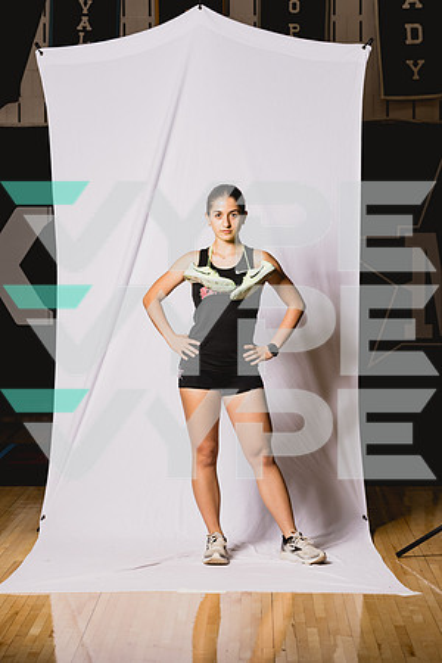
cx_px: 221
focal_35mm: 101
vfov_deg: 20.2
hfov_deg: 13.6
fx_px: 1860
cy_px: 332
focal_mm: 101
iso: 400
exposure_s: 1/125
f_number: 7.1
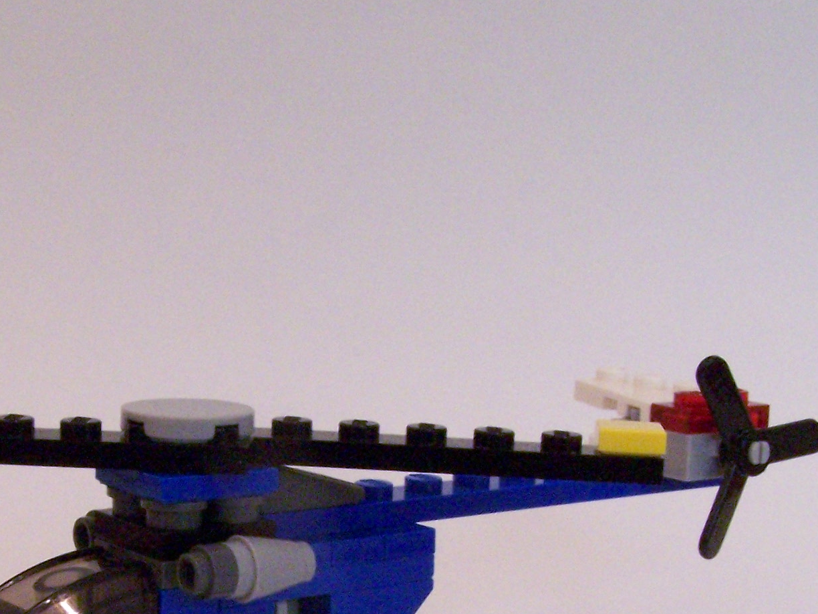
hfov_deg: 24.3
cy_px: 621
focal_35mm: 80
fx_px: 1890
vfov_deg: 18.0
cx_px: 291
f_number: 6.3
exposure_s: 1/8
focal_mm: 6.3
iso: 400
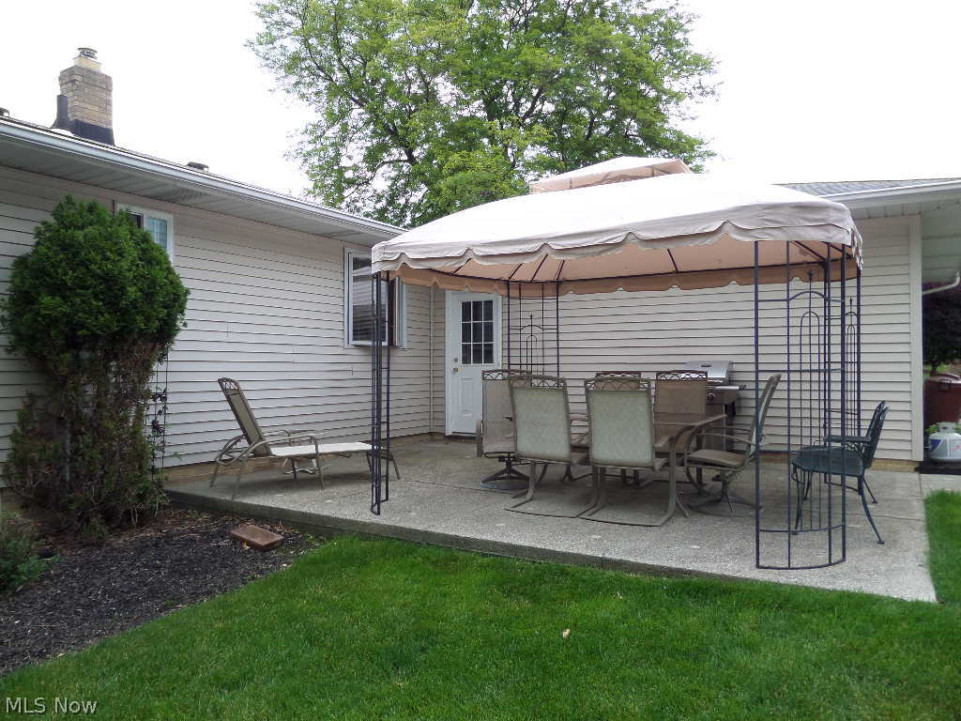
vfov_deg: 56.8
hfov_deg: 71.6
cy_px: 360
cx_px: 480
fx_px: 666
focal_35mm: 24
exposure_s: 1/350
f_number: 3.2
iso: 100
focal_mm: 4
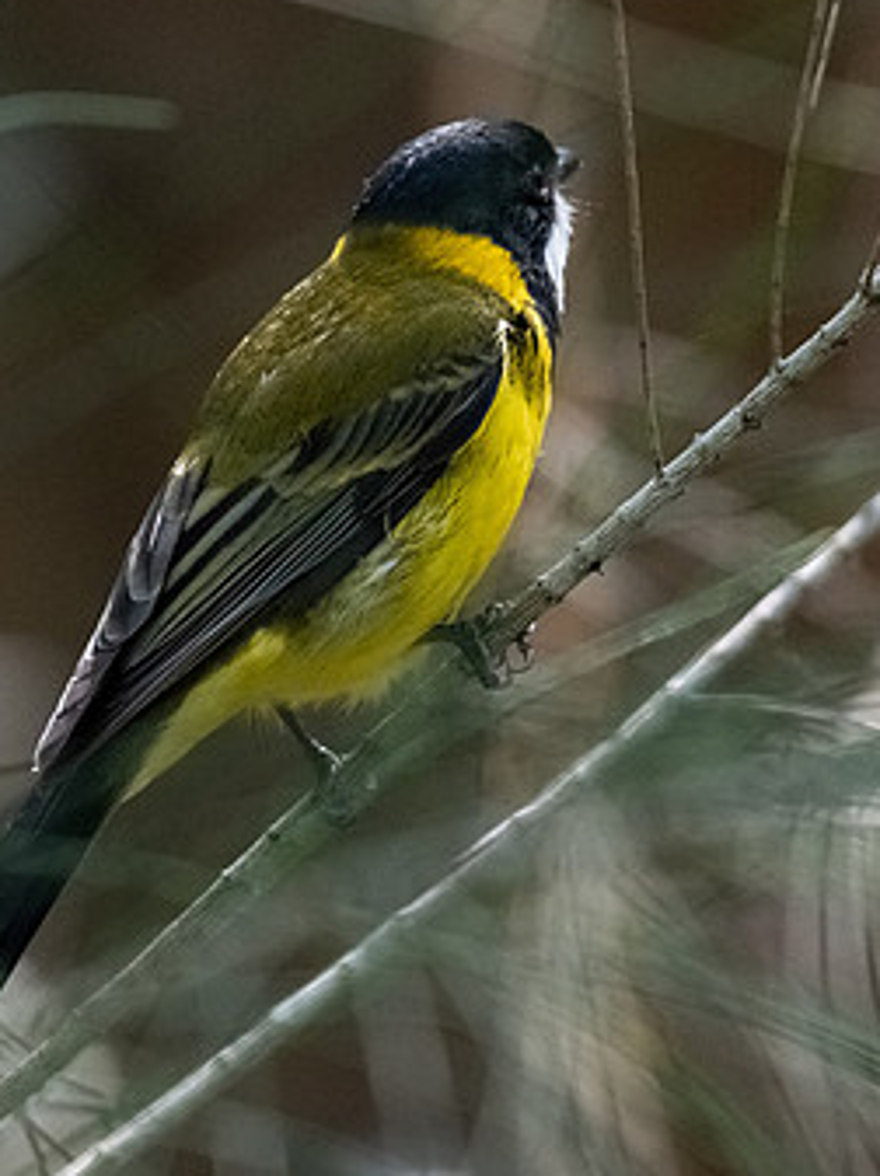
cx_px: 333
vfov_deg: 1.6
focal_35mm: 1223
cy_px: 543
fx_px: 41533
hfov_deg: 1.2
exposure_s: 1/1600
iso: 3200
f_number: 5.6
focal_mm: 500
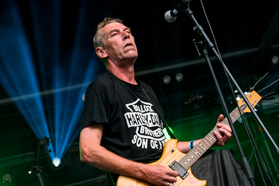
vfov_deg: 11.7
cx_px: 140
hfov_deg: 17.5
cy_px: 93
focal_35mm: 117
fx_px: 907
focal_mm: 78
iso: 160
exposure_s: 1/100
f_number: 8
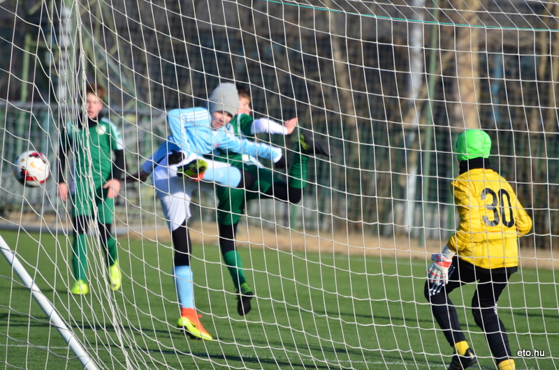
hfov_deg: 4.6
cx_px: 280
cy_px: 185
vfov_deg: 3.0
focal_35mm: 450
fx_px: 6974
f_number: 5.6
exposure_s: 1/2000
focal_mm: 300
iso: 500
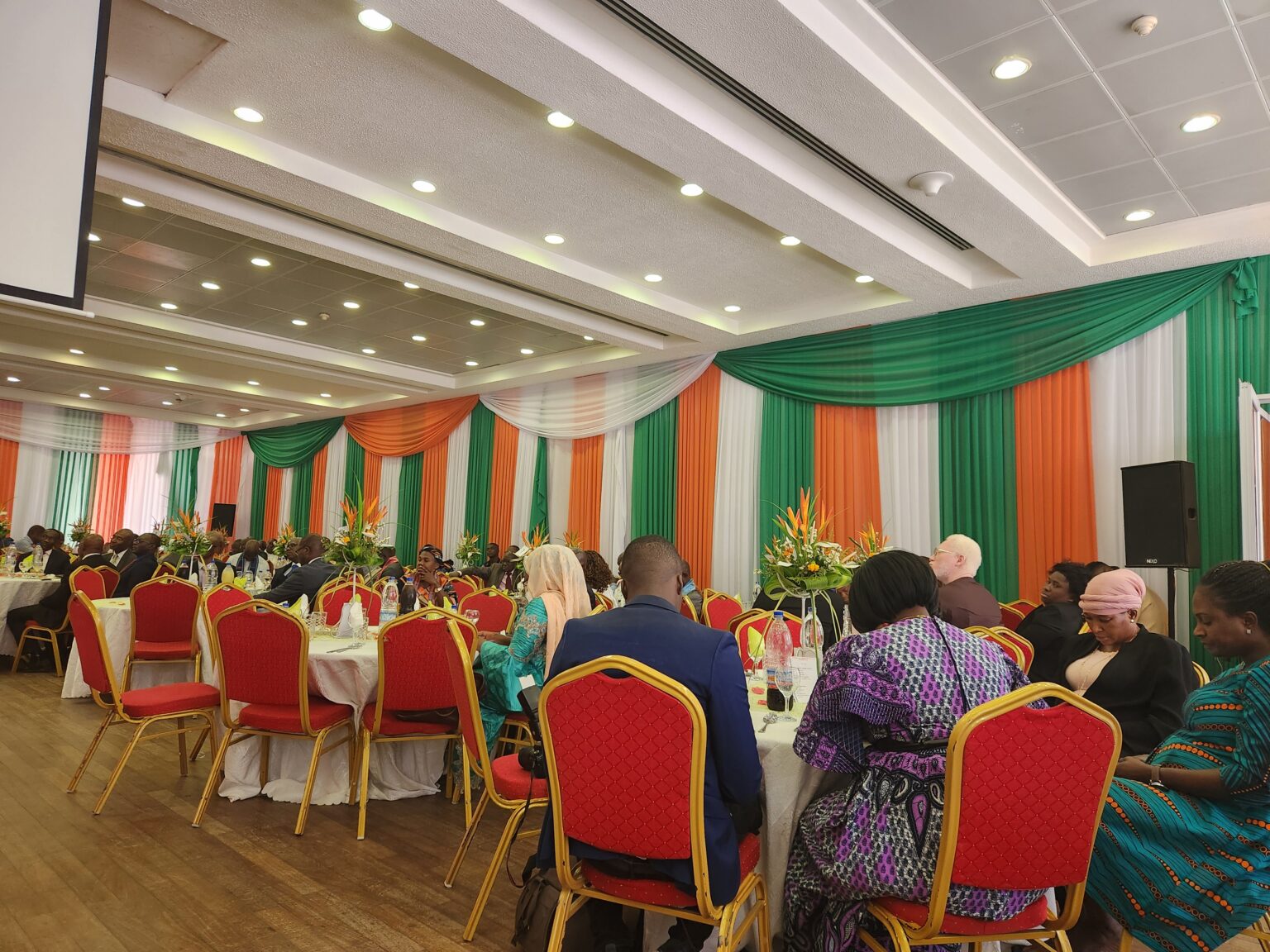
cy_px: 476
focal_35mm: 23
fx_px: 844
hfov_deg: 73.9
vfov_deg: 58.9
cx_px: 635
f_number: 1.8
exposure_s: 1/100
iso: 320
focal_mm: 5.4
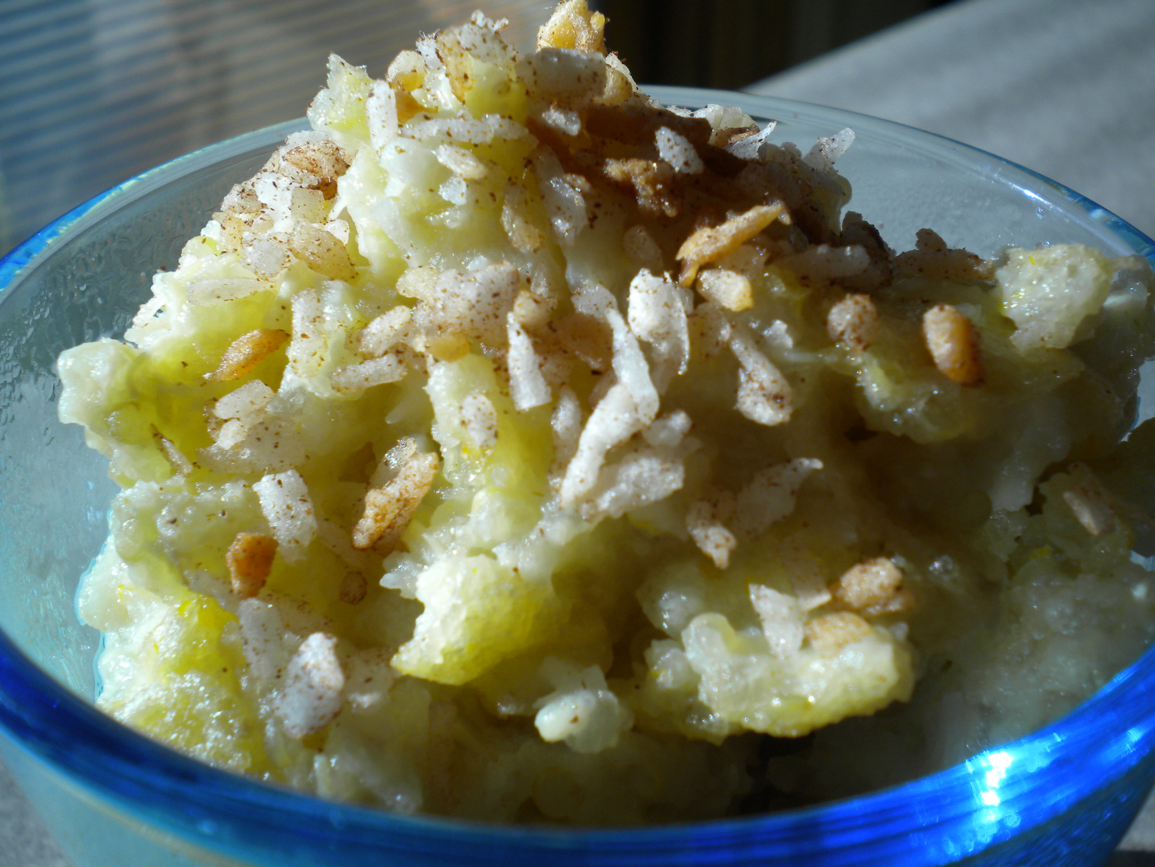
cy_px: 434
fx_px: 1368
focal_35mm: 41
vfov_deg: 35.1
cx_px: 578
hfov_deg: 45.8
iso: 80
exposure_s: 1/158
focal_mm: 7.4
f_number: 4.9
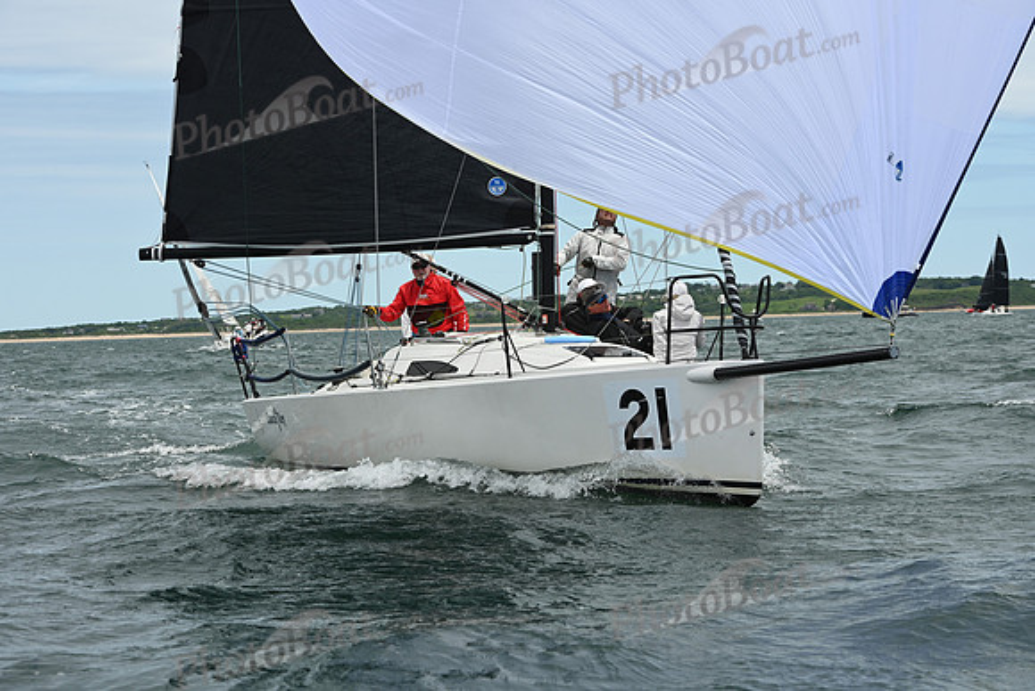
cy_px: 346
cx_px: 518
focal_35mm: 98
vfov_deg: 14.0
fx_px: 2818
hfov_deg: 20.8
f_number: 9
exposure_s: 1/1000
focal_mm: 98
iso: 320
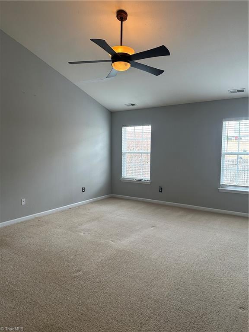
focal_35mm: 24
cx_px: 124
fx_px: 230
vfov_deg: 71.6
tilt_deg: -4.0
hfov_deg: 56.8
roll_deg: -1.6
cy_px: 166
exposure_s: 1/120
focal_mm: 6.86
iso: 200
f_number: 1.78
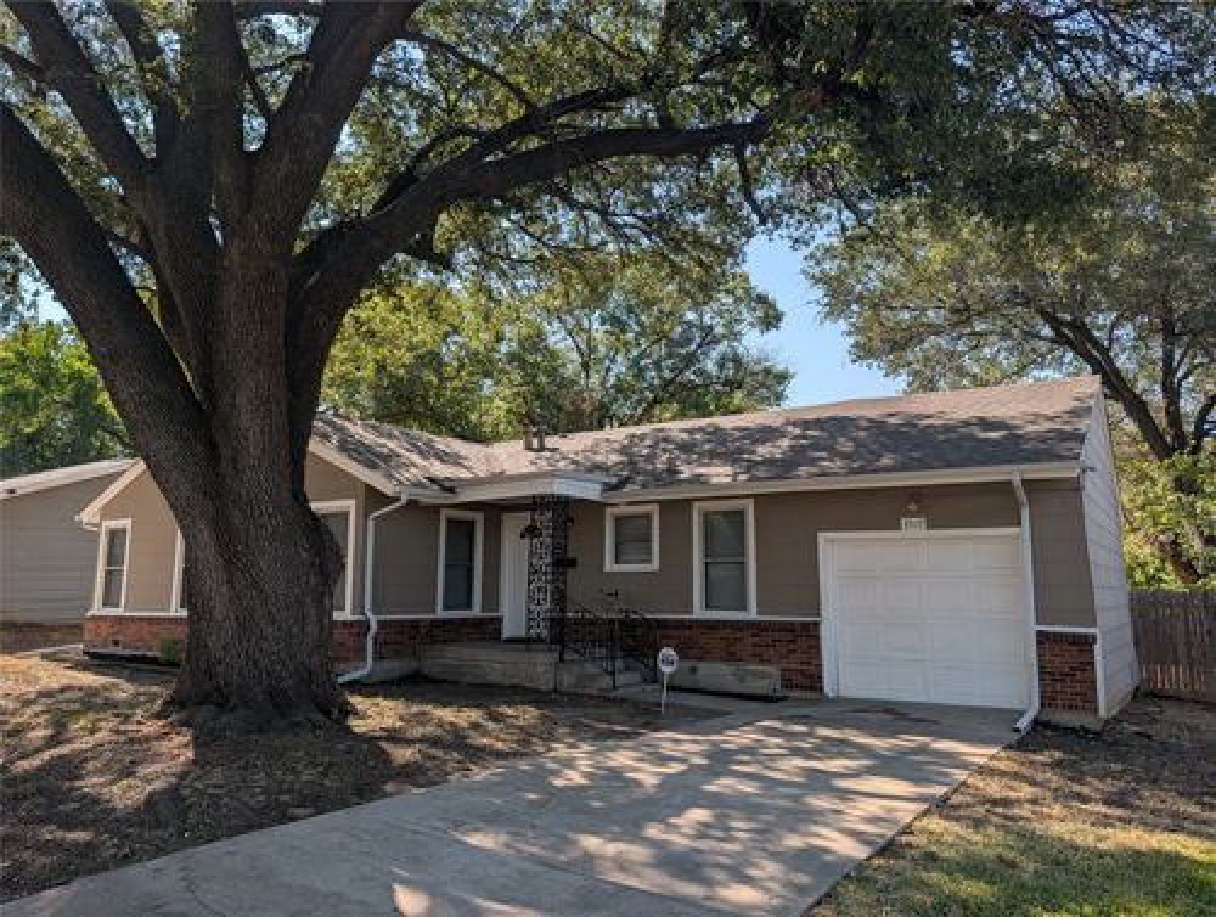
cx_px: 608
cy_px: 458
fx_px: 845
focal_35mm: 24
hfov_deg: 71.5
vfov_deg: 57.0
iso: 18
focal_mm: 6.9
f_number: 1.68
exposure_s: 1/797
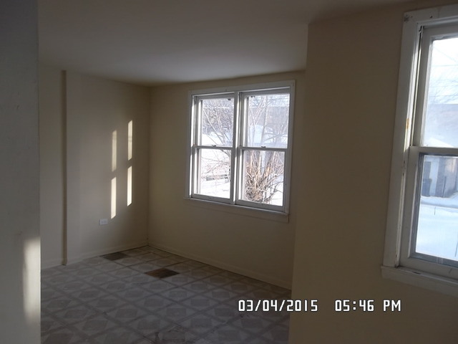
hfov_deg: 65.3
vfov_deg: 51.4
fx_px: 357
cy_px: 172
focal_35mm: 27
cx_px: 229
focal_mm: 4.9
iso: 80
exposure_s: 1/70
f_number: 3.5
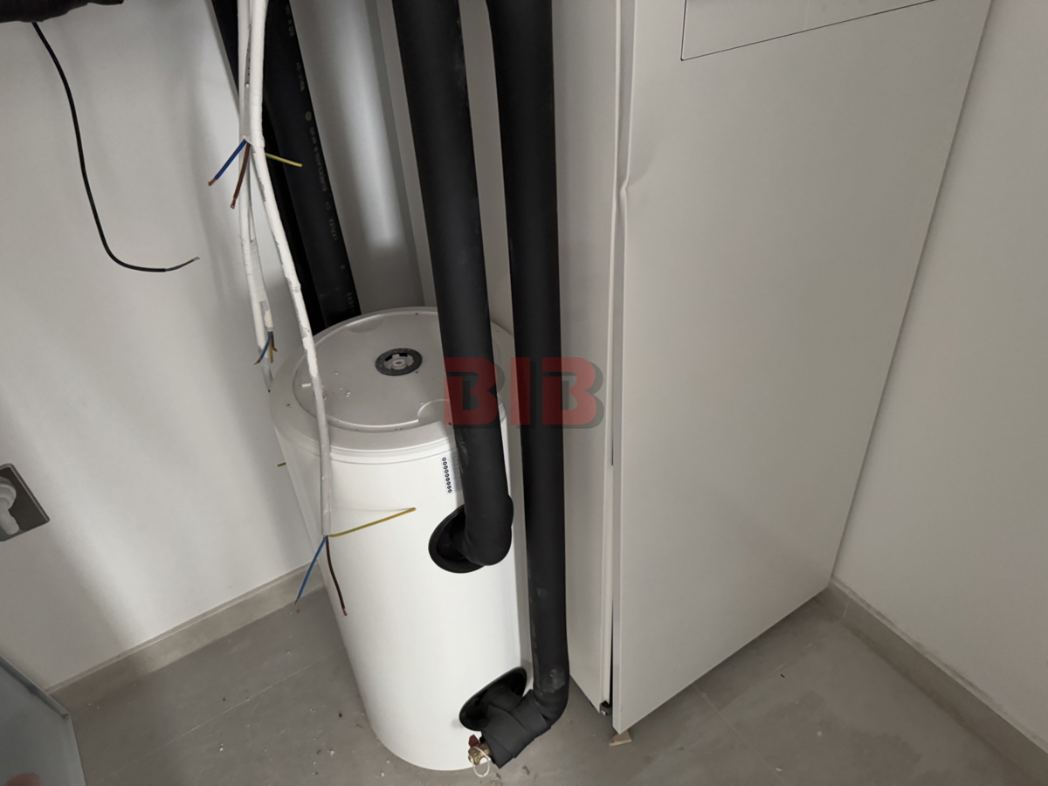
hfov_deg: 71.6
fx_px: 727
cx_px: 524
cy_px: 393
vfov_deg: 56.8
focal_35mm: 24
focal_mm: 6.76
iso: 800
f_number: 1.78
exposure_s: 1/52
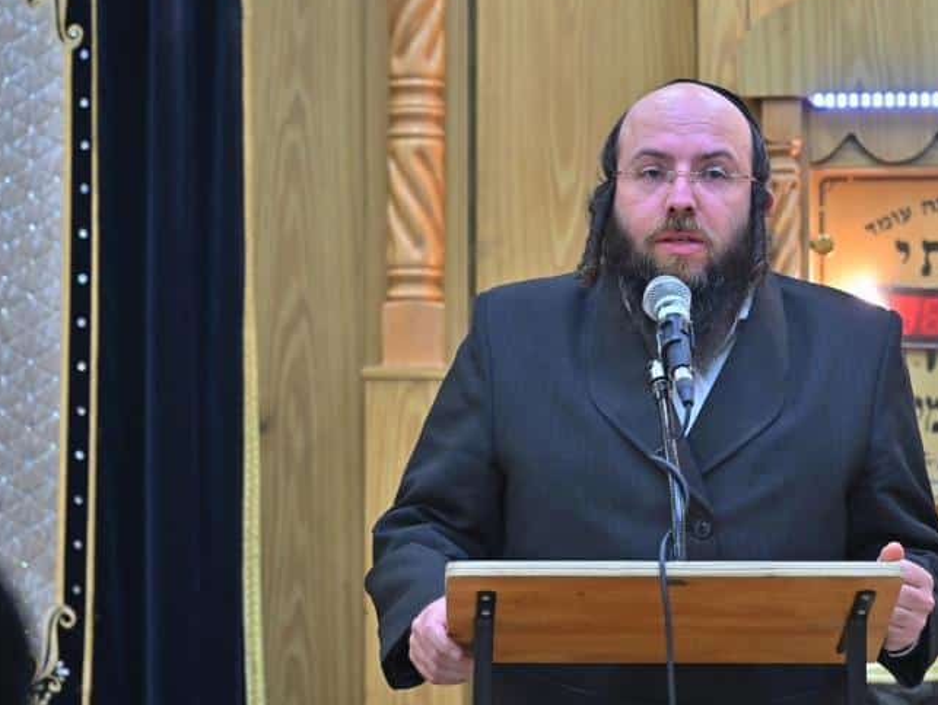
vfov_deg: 8.4
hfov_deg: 11.2
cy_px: 296
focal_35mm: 176
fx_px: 4772
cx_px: 597
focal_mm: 115
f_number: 4
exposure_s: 1/200
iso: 640
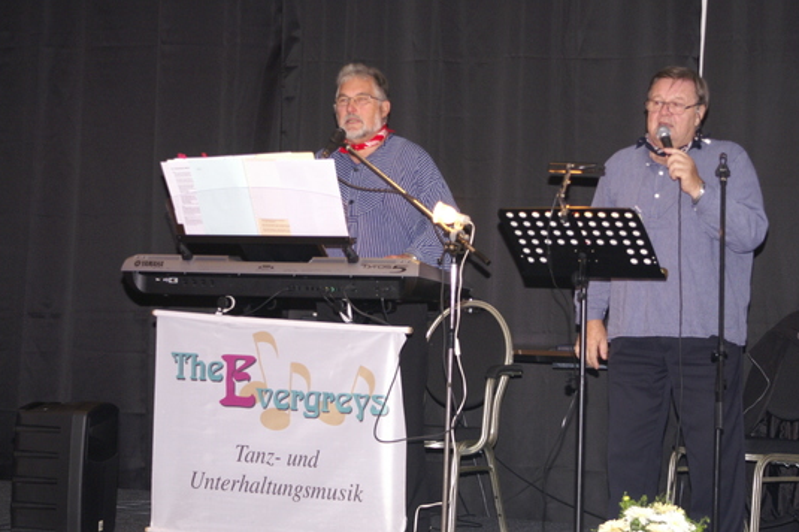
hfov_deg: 20.2
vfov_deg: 13.5
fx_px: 2240
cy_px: 246
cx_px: 438
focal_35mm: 101
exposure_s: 1/60
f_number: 4
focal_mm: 60
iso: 400
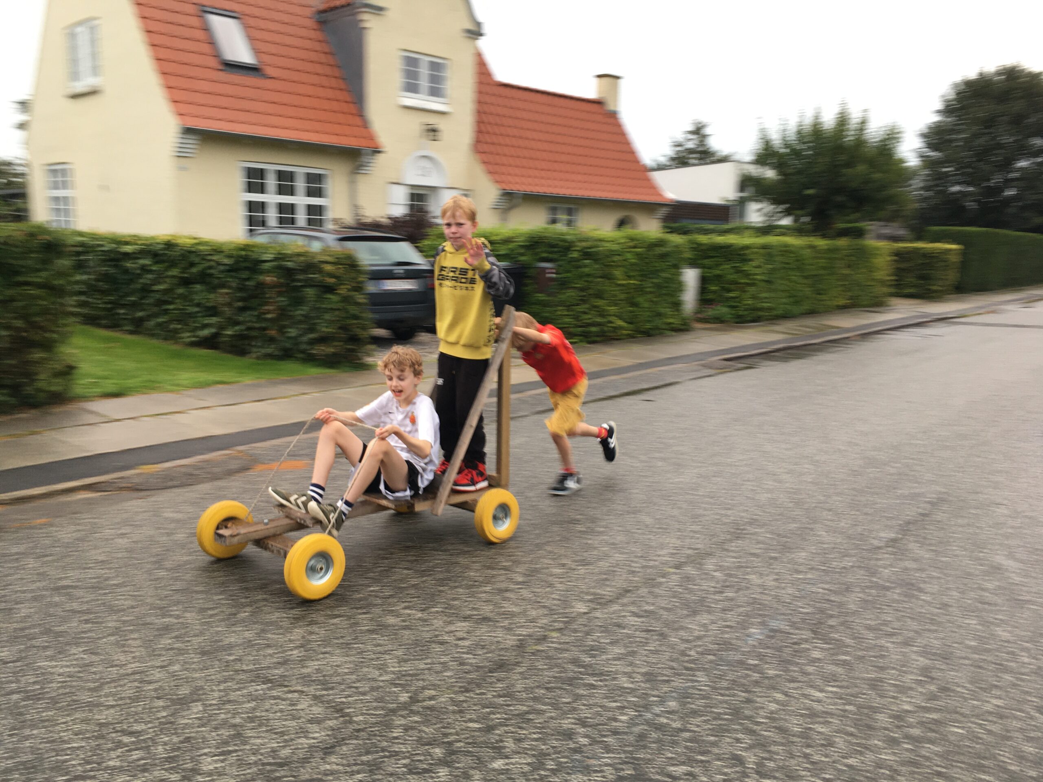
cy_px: 391
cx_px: 522
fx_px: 874
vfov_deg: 48.2
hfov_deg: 61.7
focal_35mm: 29
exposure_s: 1/50
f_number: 2.2
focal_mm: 4.15
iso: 32
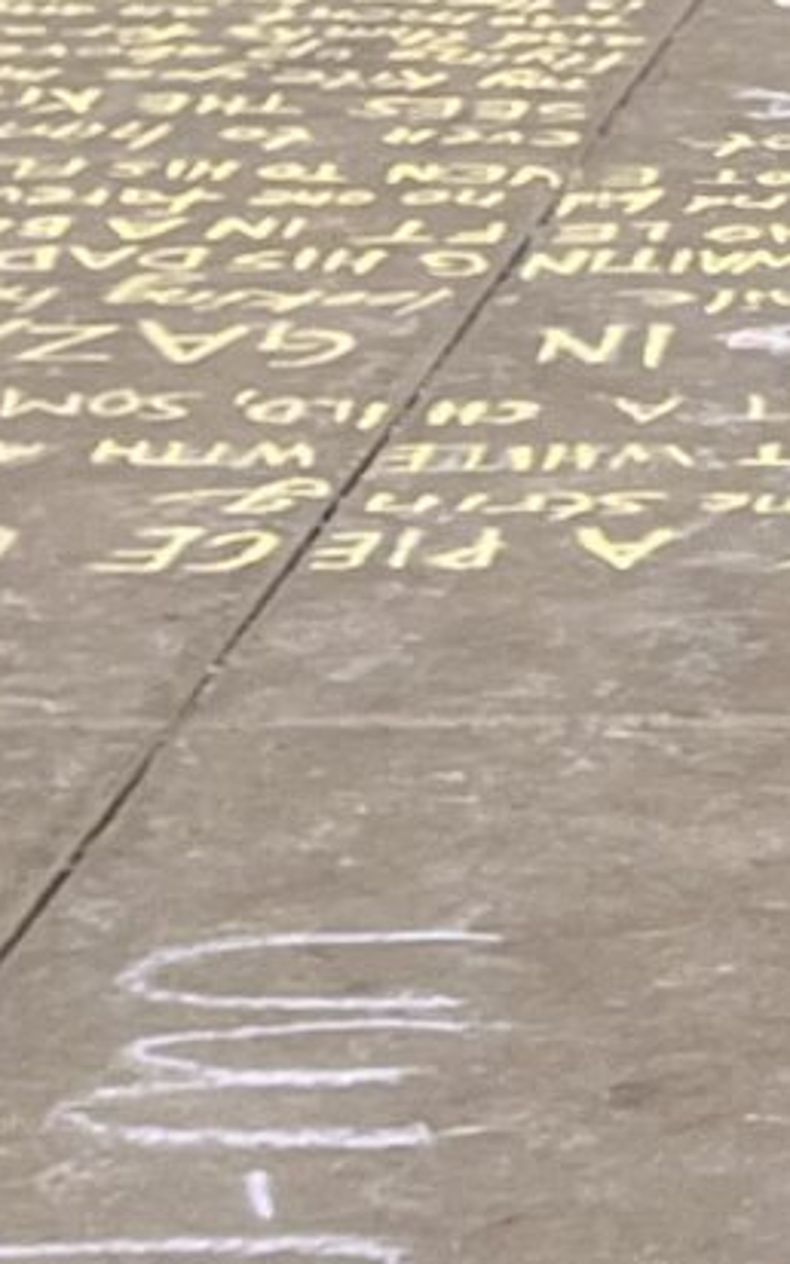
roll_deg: -2.8
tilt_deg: +1.4
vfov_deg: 10.8
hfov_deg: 7.1
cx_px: 2128
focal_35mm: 171
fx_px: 5893
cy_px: -1579
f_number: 1.6
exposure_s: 1/7353
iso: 50
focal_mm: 5.1
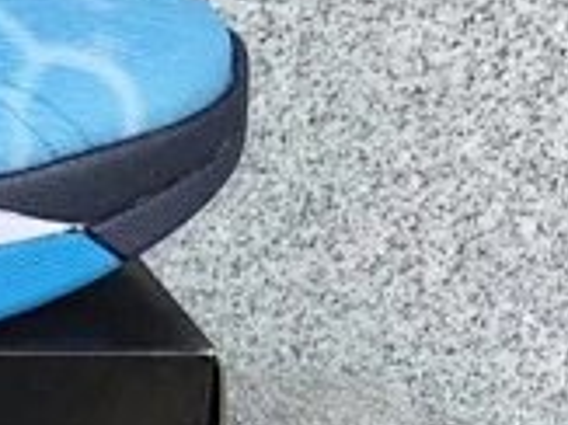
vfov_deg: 12.1
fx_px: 2000
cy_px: 223
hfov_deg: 14.2
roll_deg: -0.4
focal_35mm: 122
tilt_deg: -17.6
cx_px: -463
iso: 25
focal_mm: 3.3
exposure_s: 1/429
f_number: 2.4
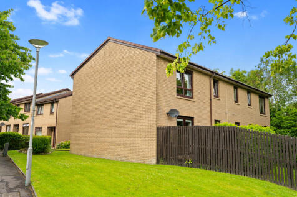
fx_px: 256
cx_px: 148
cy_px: 98
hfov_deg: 60.3
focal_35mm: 31
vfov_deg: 42.3
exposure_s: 1/500
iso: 640
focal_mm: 31
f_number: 8
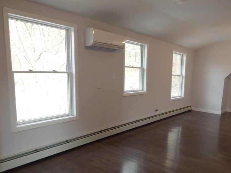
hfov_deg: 62.8
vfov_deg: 49.5
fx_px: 187
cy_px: 102
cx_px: 140
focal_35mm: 28
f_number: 3
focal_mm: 4
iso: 200
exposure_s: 1/30
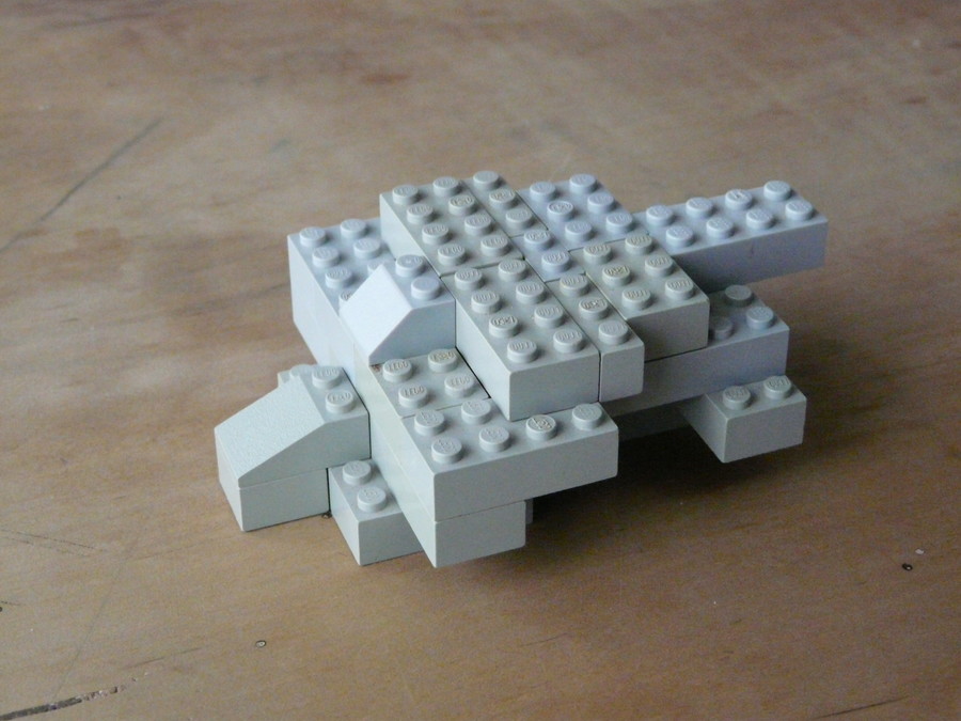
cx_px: 480
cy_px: 360
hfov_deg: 29.4
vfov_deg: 22.3
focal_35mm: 66
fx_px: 1832
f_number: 3.2
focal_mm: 10.8
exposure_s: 1/40
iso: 800
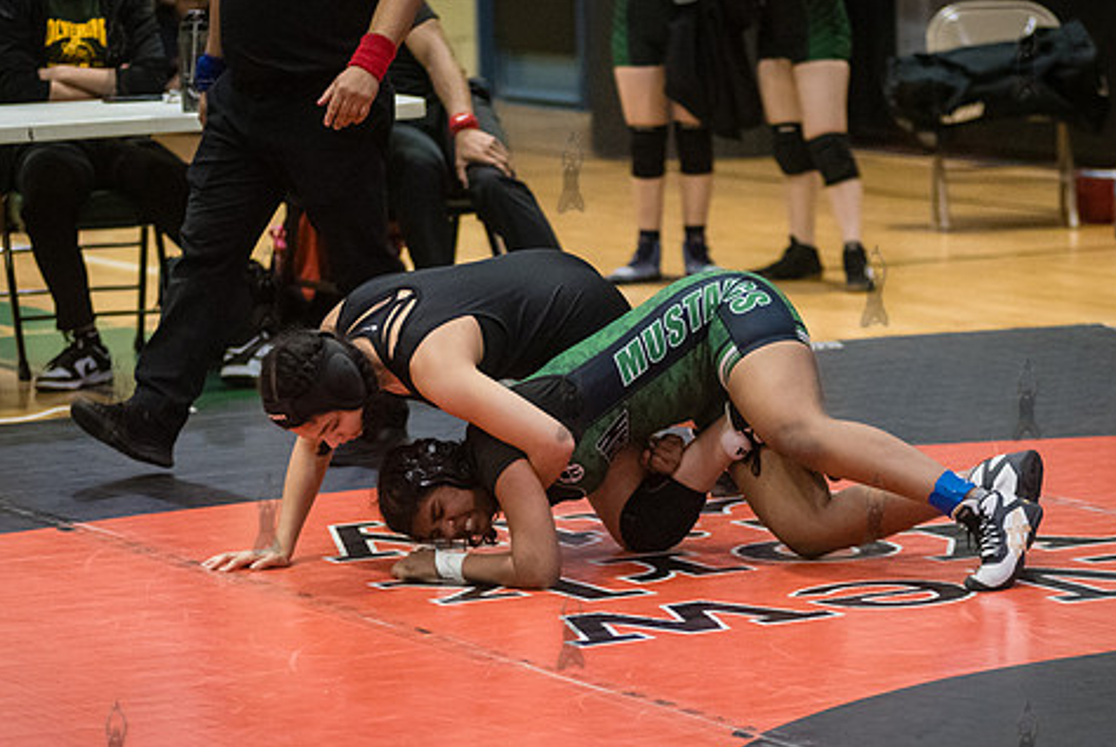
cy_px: 423
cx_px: 555
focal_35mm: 171
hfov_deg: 12.0
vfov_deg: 8.0
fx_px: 5306
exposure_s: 1/800
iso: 8000
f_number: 2.8
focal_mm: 120
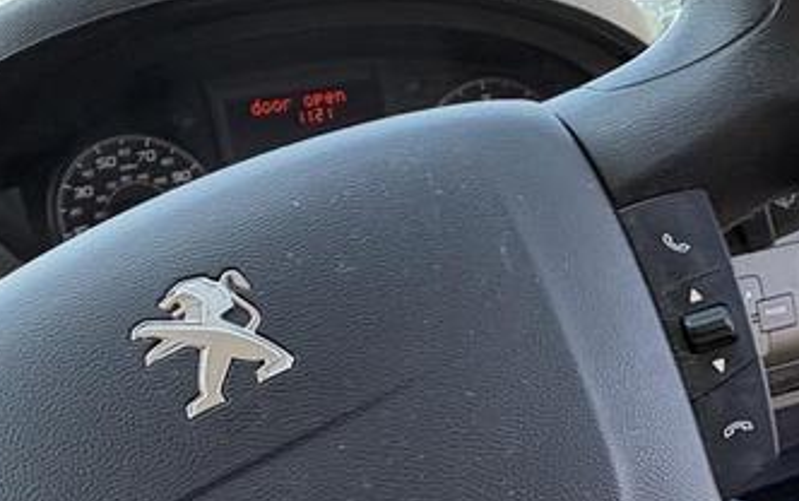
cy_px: 446
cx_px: 578
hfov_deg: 47.8
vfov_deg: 30.7
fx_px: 872
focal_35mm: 40
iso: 125
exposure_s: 1/123
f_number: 2.2
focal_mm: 2.22
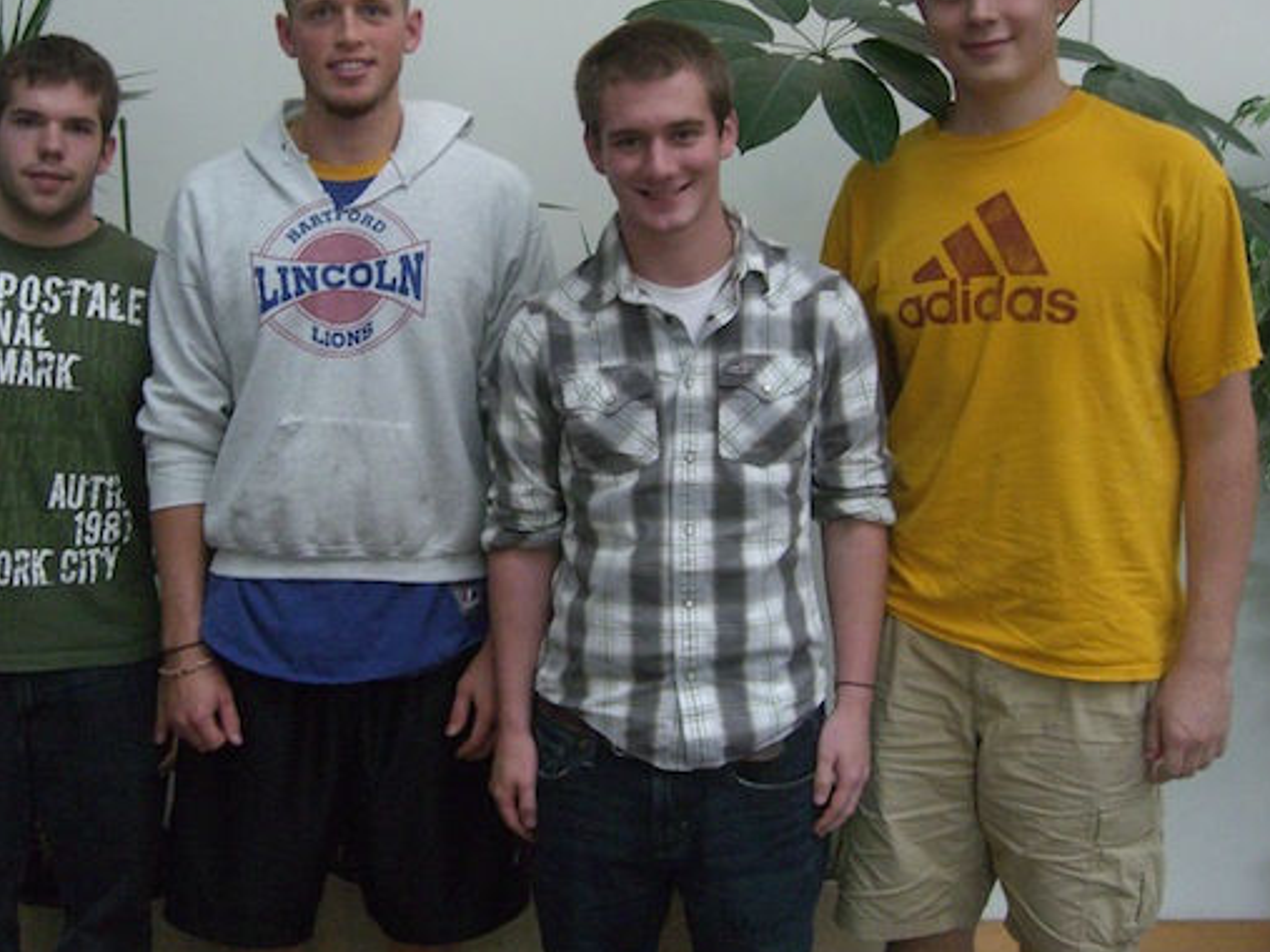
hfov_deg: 39.5
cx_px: 498
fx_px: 1761
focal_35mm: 48
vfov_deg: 30.2
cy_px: 381
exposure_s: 1/80
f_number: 2.8
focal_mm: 7.9
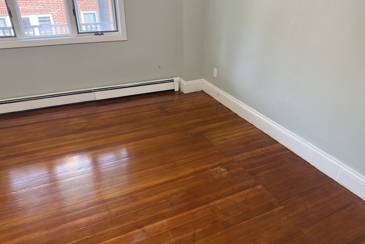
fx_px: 253
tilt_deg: -24.0
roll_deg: +0.0
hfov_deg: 71.5
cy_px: 109
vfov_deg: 51.2
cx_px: 182
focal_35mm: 25
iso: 320
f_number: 1.78
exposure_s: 1/120
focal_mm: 6.76
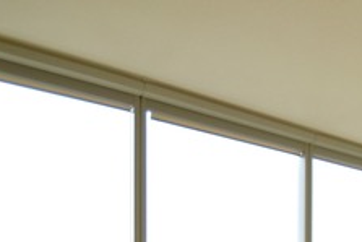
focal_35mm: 43
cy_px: 295
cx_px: 422
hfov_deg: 36.4
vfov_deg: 27.3
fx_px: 433
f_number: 4
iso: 400
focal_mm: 10
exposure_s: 1/60
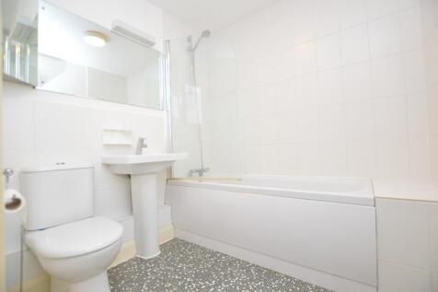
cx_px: 219
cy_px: 146
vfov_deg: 77.3
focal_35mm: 15
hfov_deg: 100.4
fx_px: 182
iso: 500
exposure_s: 1/60
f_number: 3.5
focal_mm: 10
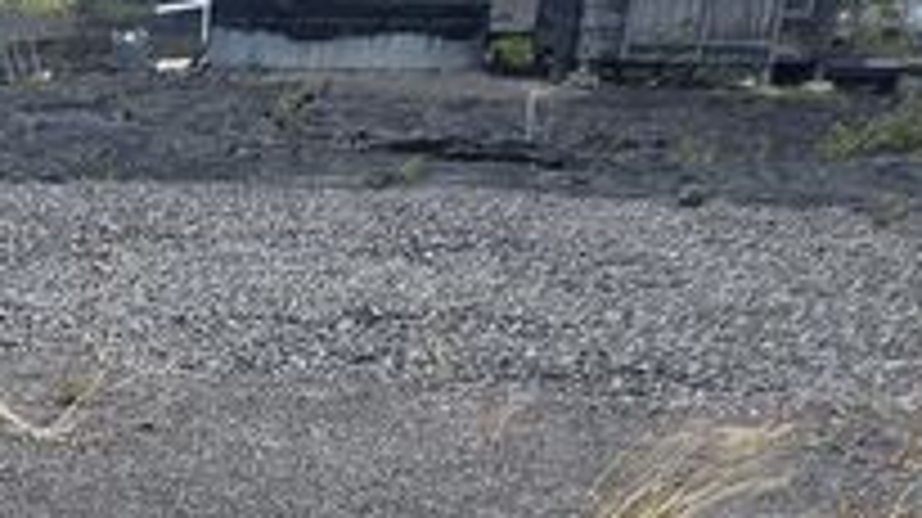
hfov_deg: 15.6
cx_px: -531
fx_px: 3054
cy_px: 1171
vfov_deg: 8.9
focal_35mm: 125
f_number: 1.8
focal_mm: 5.4
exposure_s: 1/2874
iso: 80
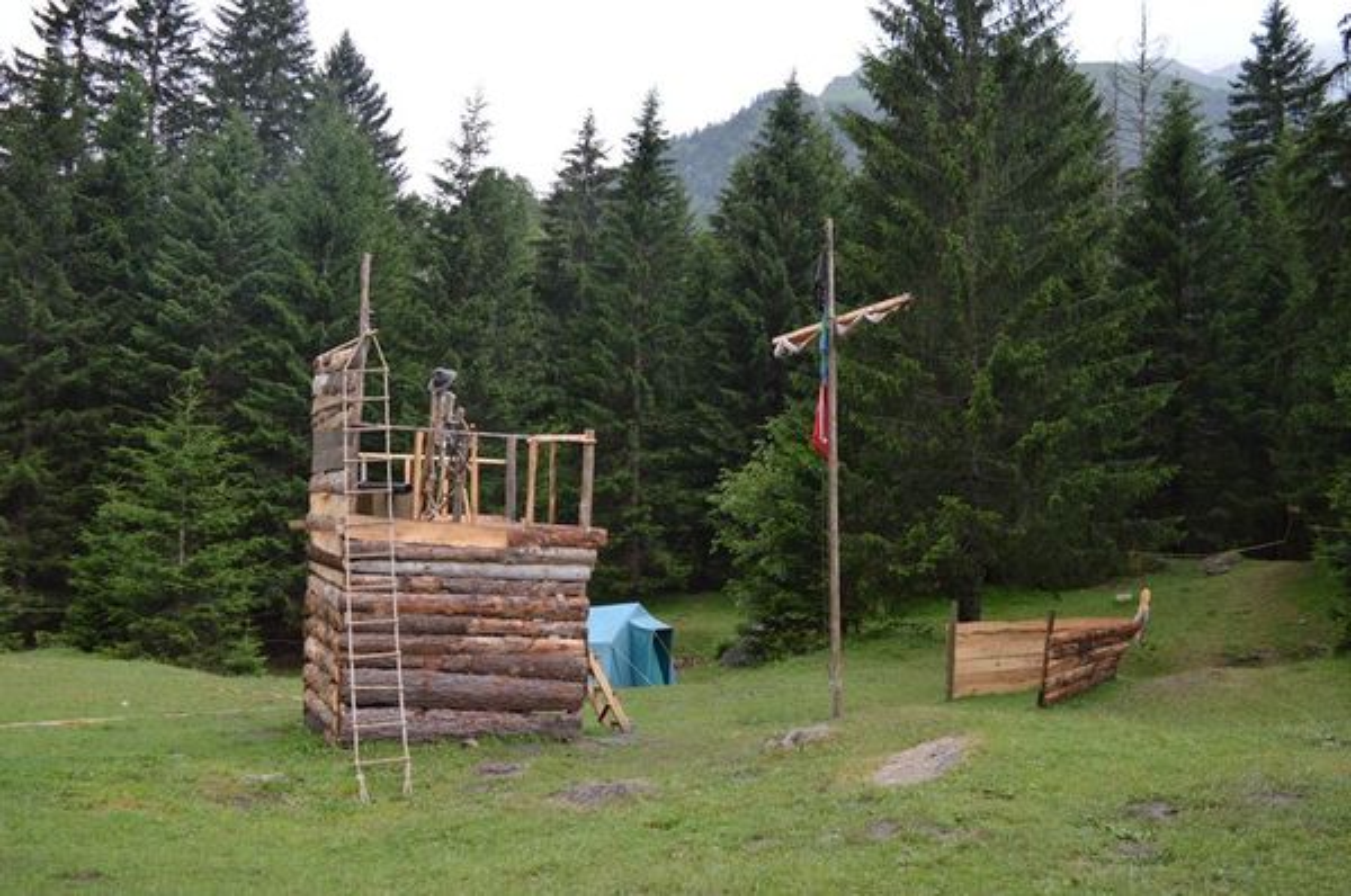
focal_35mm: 32
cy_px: 448
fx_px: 1180
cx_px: 676
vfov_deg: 41.6
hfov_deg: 59.6
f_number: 4.5
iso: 400
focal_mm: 21
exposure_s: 1/80
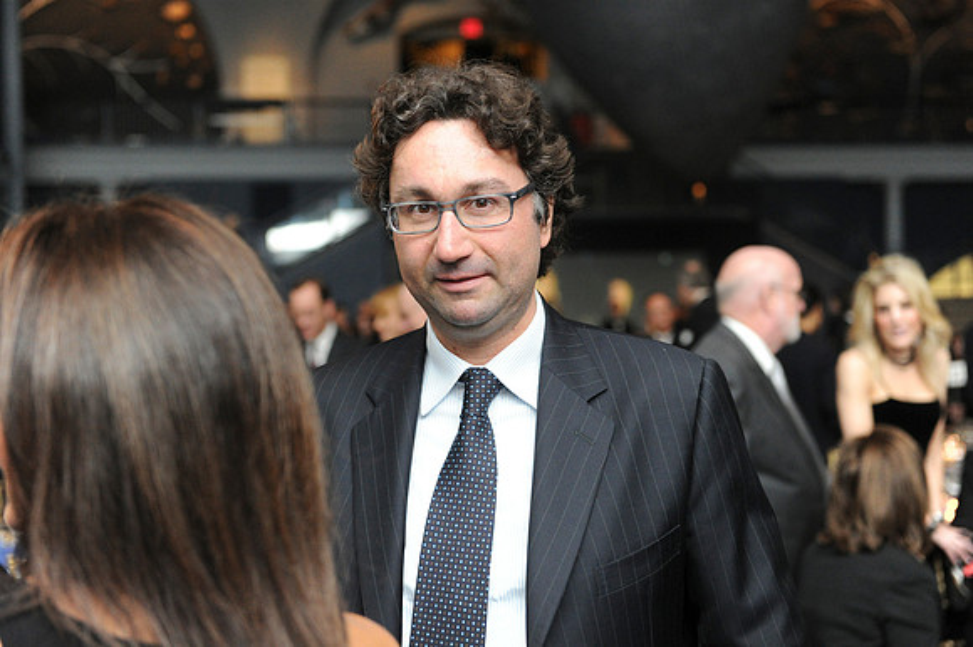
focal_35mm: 60
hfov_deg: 33.4
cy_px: 324
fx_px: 1621
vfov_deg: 22.6
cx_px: 486
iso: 6400
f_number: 3.5
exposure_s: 1/125
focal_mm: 60
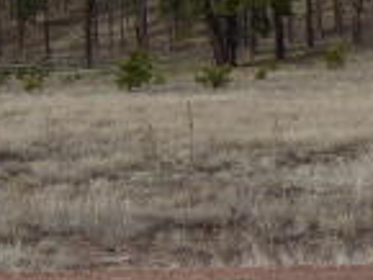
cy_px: -3
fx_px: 1715
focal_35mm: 159
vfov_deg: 9.3
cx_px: 8
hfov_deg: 12.3
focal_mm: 6.18
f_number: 3.4
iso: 100
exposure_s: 1/1000
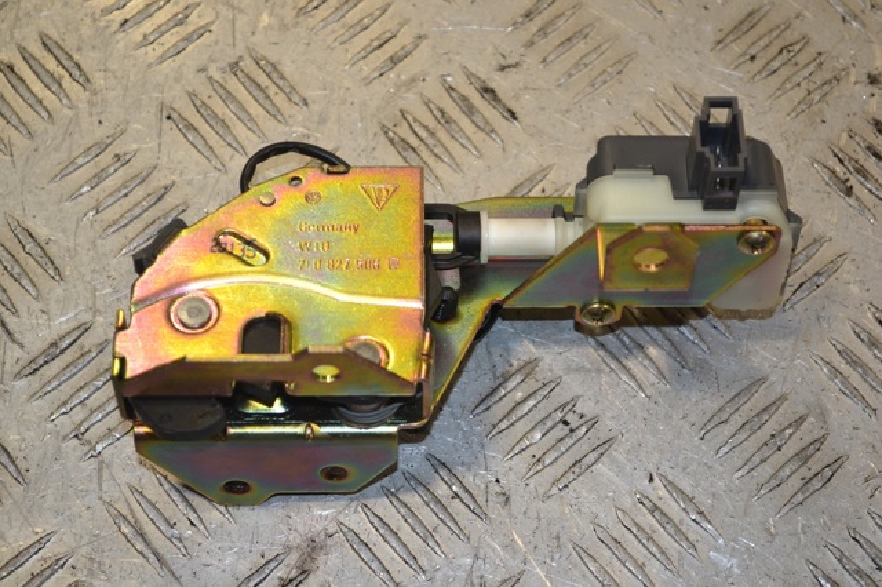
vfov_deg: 16.5
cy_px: 294
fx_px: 2020
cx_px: 441
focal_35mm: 82
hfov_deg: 24.6
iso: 400
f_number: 5.6
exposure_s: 1/200
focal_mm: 55
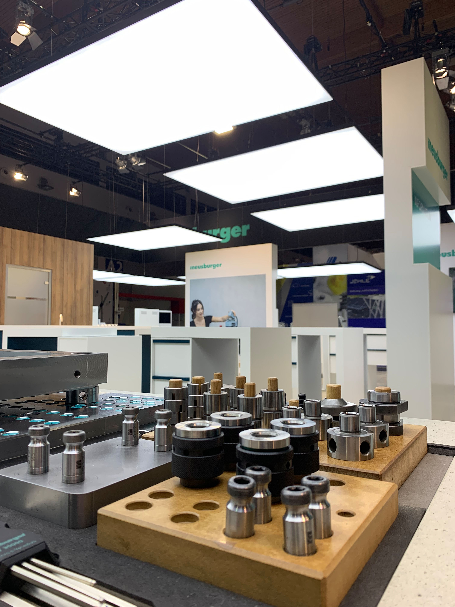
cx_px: 228
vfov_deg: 67.3
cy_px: 304
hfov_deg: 53.1
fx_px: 456
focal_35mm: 26
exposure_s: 1/100
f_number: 1.8
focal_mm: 4.25
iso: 25
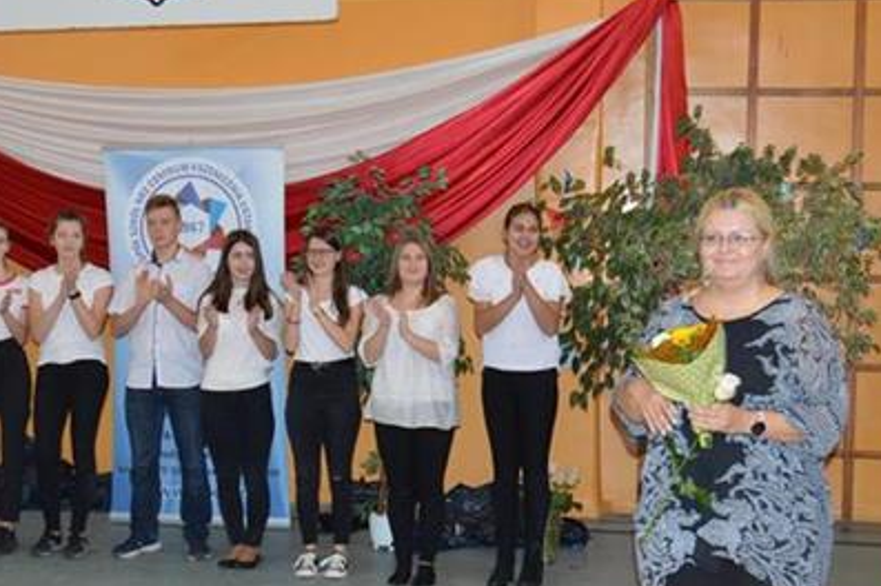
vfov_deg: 22.9
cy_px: 342
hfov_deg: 33.9
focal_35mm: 59
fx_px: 1443
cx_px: 388
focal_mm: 24
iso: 560
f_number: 3.8
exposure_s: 1/60
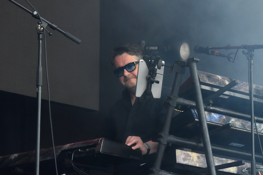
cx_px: 132
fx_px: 1424
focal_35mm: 195
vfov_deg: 7.0
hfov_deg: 10.5
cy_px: 88
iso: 2000
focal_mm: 130
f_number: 9
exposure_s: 1/320
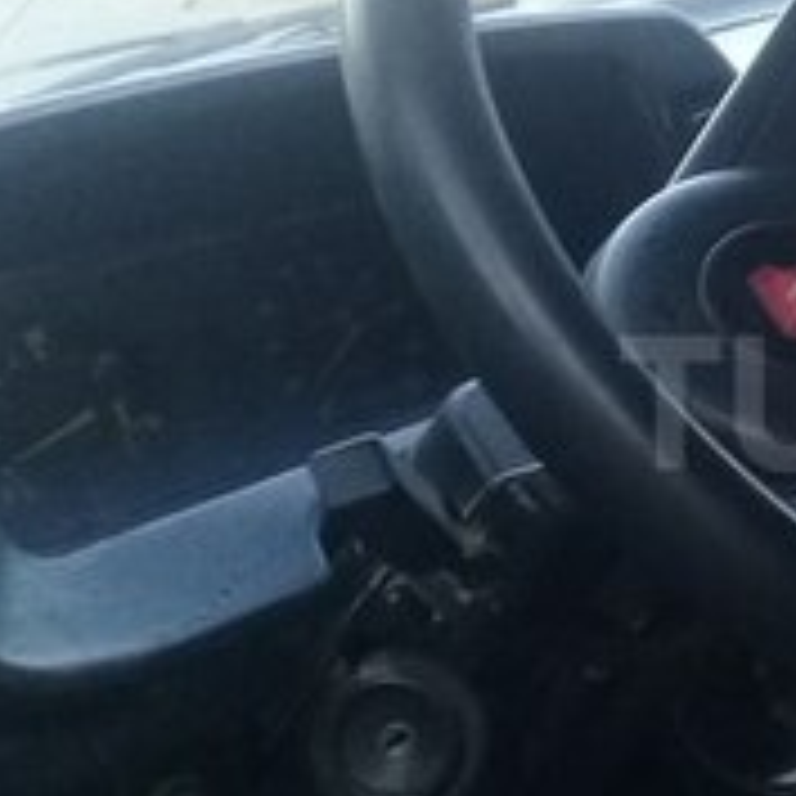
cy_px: 402
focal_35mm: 102
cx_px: 1079
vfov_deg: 17.1
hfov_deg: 16.0
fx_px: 2654
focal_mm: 3.3
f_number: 2.2
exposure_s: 1/33
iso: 125
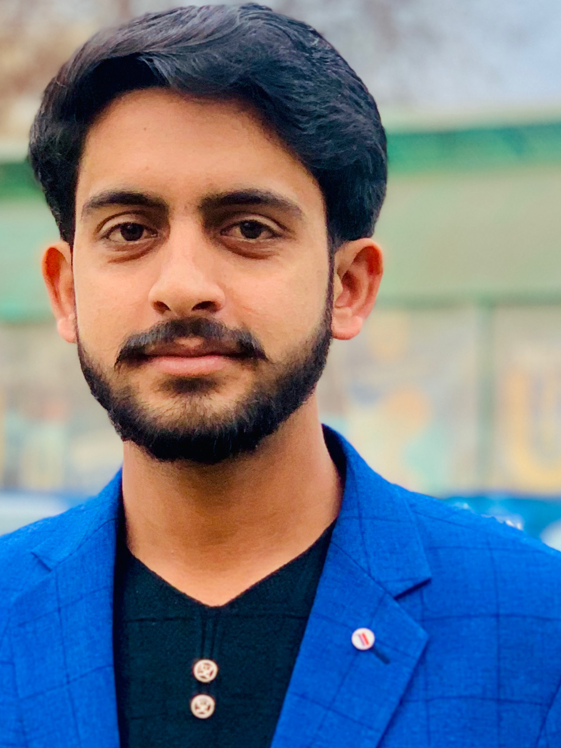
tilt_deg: -0.4
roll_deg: -0.8
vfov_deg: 14.7
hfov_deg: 11.1
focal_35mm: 133
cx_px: 202
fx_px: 2874
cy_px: 622
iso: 125
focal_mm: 6
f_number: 2.4
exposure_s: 1/91
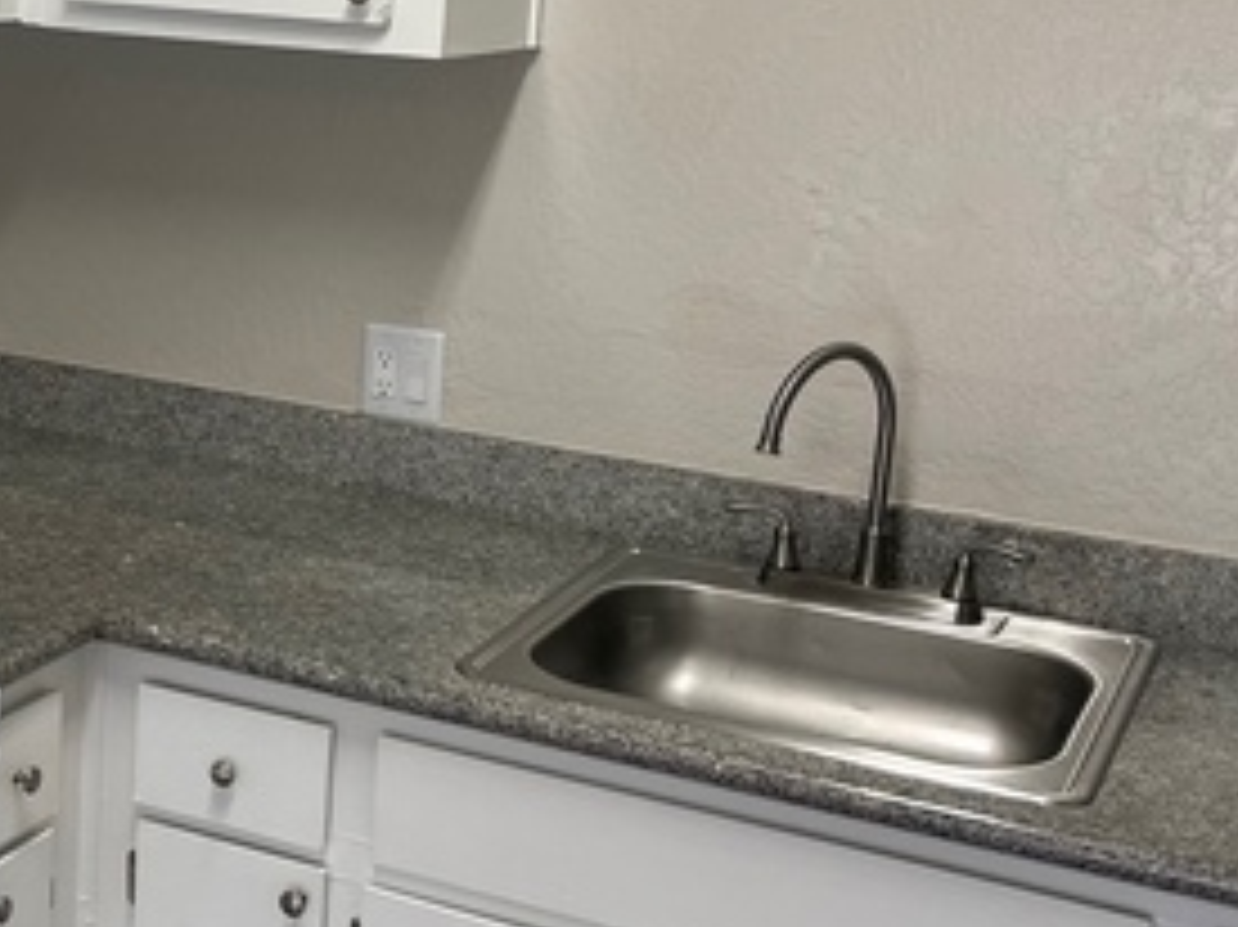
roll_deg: -2.1
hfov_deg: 29.6
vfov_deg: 23.3
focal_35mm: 63
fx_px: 2252
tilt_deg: -15.2
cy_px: 423
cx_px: 146
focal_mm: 5.1
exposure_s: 1/120
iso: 100
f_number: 1.6
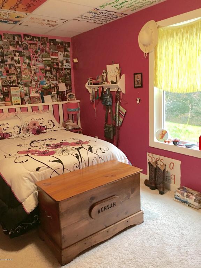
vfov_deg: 61.7
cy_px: 134
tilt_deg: -10.7
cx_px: 100
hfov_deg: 48.2
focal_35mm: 29
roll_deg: +2.7
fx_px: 225
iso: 100
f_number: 2.2
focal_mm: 4.15
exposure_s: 1/15
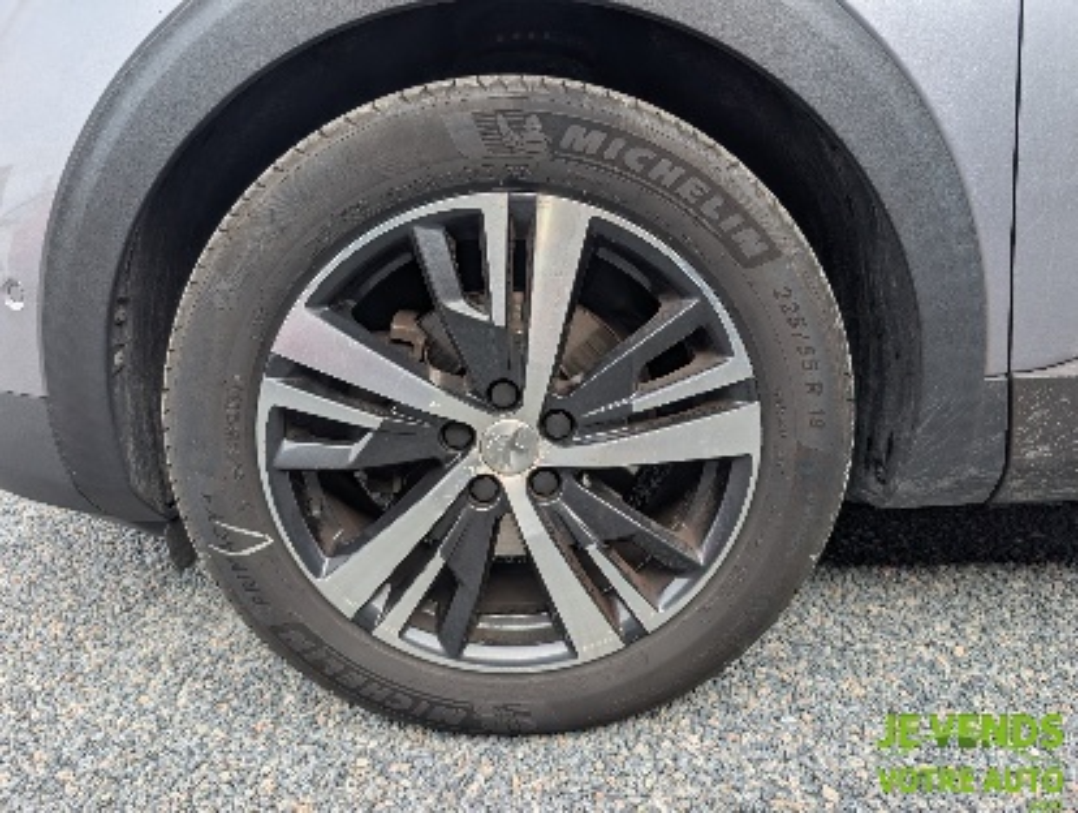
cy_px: 406
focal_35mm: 24
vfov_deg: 57.0
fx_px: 749
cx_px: 539
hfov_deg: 71.5
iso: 21
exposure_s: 1/1984
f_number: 1.68
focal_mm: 6.9
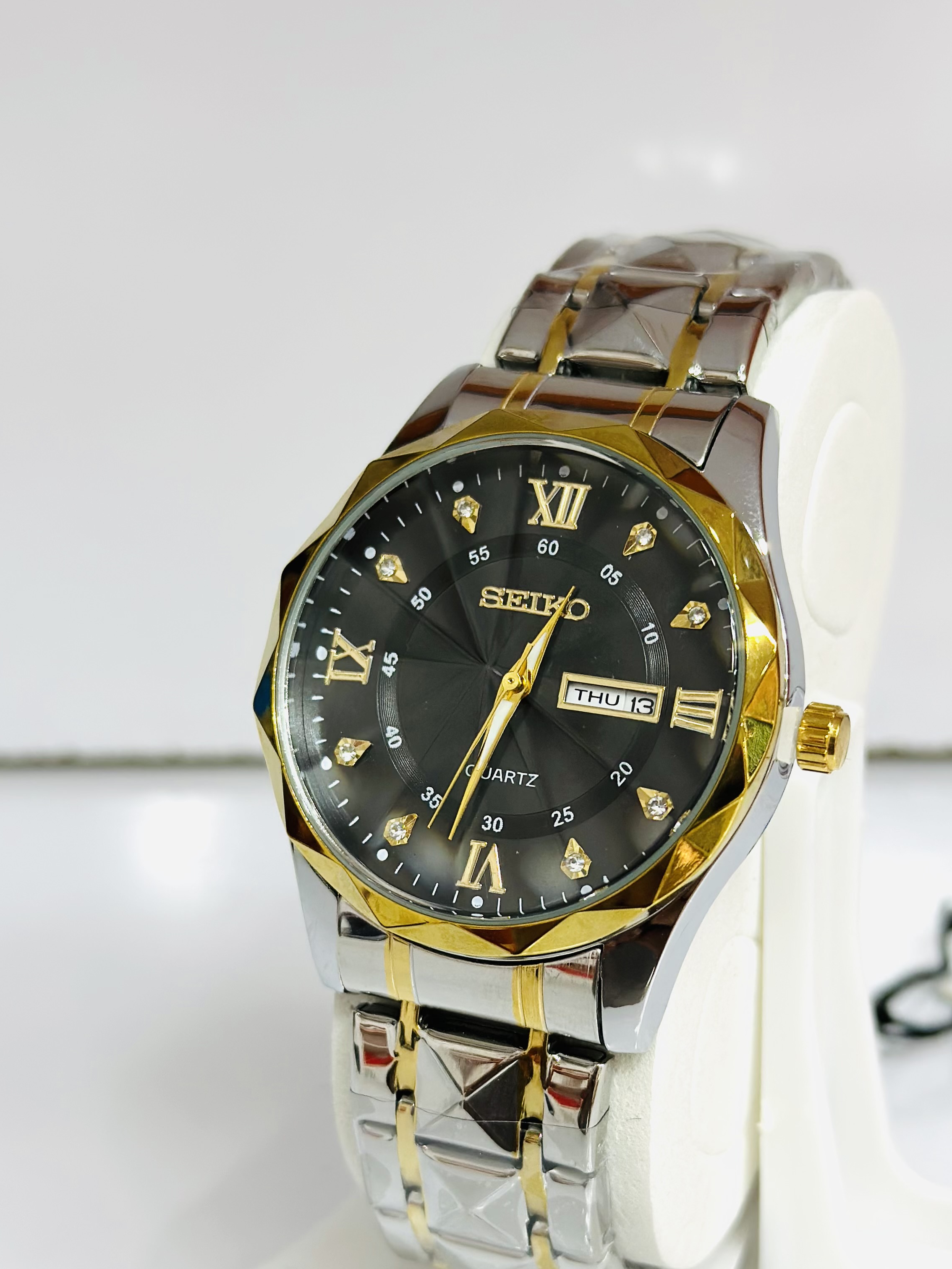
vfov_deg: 30.2
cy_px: 745
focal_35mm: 64
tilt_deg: -21.5
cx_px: 564
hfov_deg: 22.9
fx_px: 2347
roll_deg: +0.6
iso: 80
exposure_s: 1/202
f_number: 1.78
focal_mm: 6.86
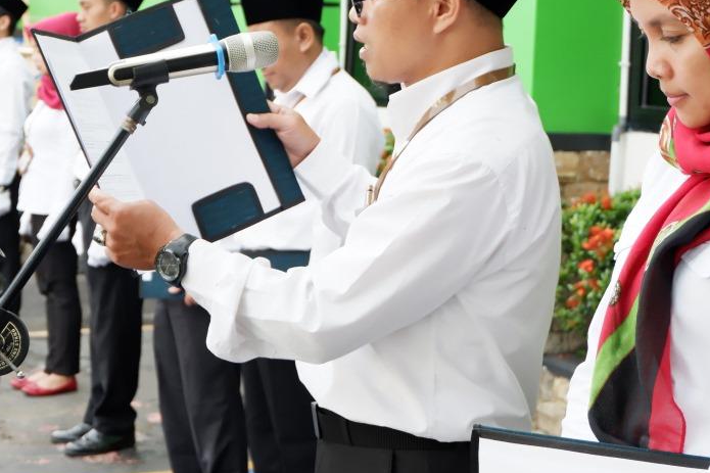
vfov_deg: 16.2
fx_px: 1656
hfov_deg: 24.2
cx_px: 376
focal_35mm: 84
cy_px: 196
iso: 2500
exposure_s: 1/80
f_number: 5.3
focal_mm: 38.7
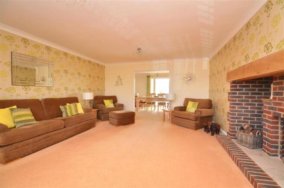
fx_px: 118
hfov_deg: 100.5
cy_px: 94
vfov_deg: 77.0
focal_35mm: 15
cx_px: 142
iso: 640
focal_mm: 10
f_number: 11
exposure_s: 1/50
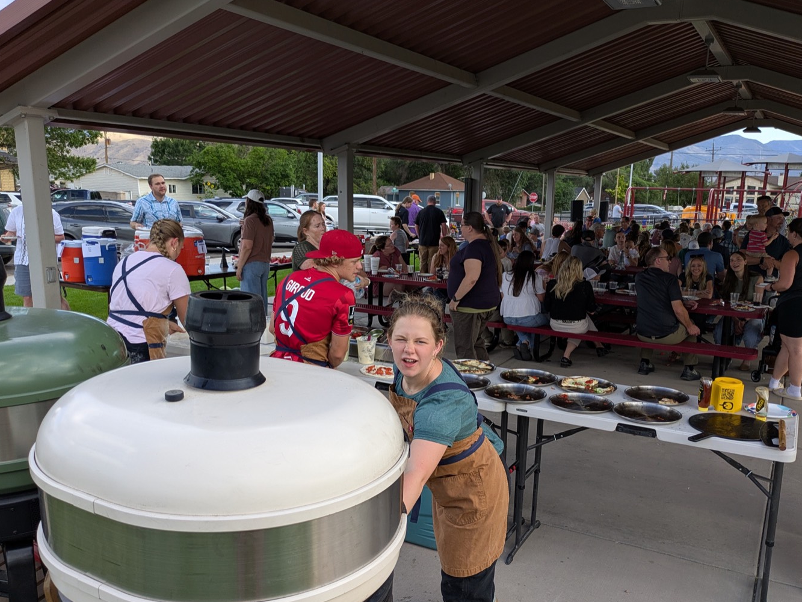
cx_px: 421
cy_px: 344
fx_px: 695
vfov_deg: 46.7
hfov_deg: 59.9
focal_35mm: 30
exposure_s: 1/363
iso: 52
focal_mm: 5.43
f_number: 1.89
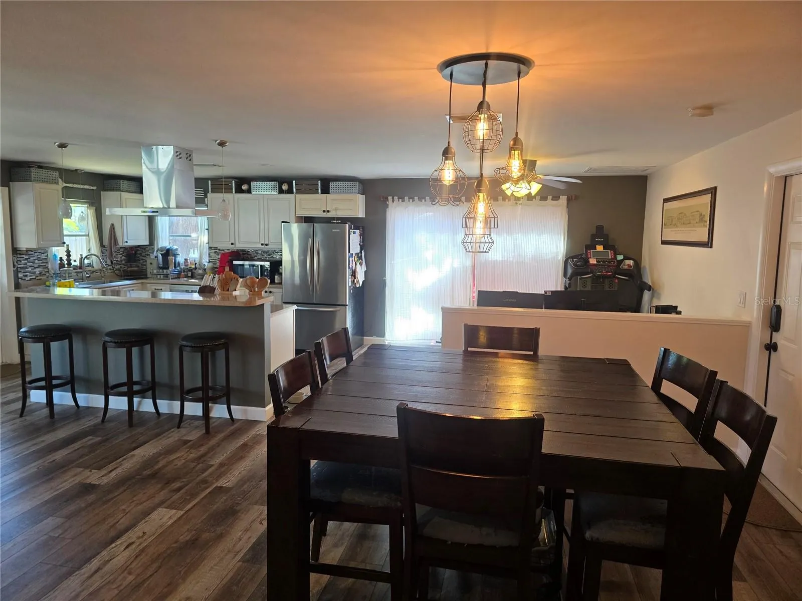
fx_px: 533
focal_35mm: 23
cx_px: 401
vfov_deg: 58.9
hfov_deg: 73.9
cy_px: 300
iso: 200
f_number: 1.7
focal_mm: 6.3
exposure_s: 1/120
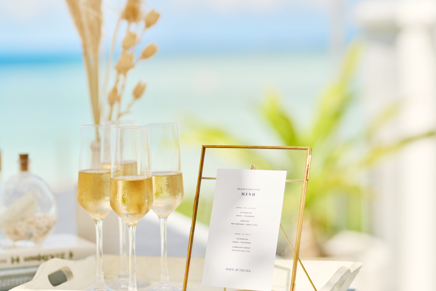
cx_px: 176
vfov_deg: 12.7
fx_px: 1308
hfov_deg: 18.9
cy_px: 172
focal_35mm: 108
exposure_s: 1/2500
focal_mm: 85
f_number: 2.2
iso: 100
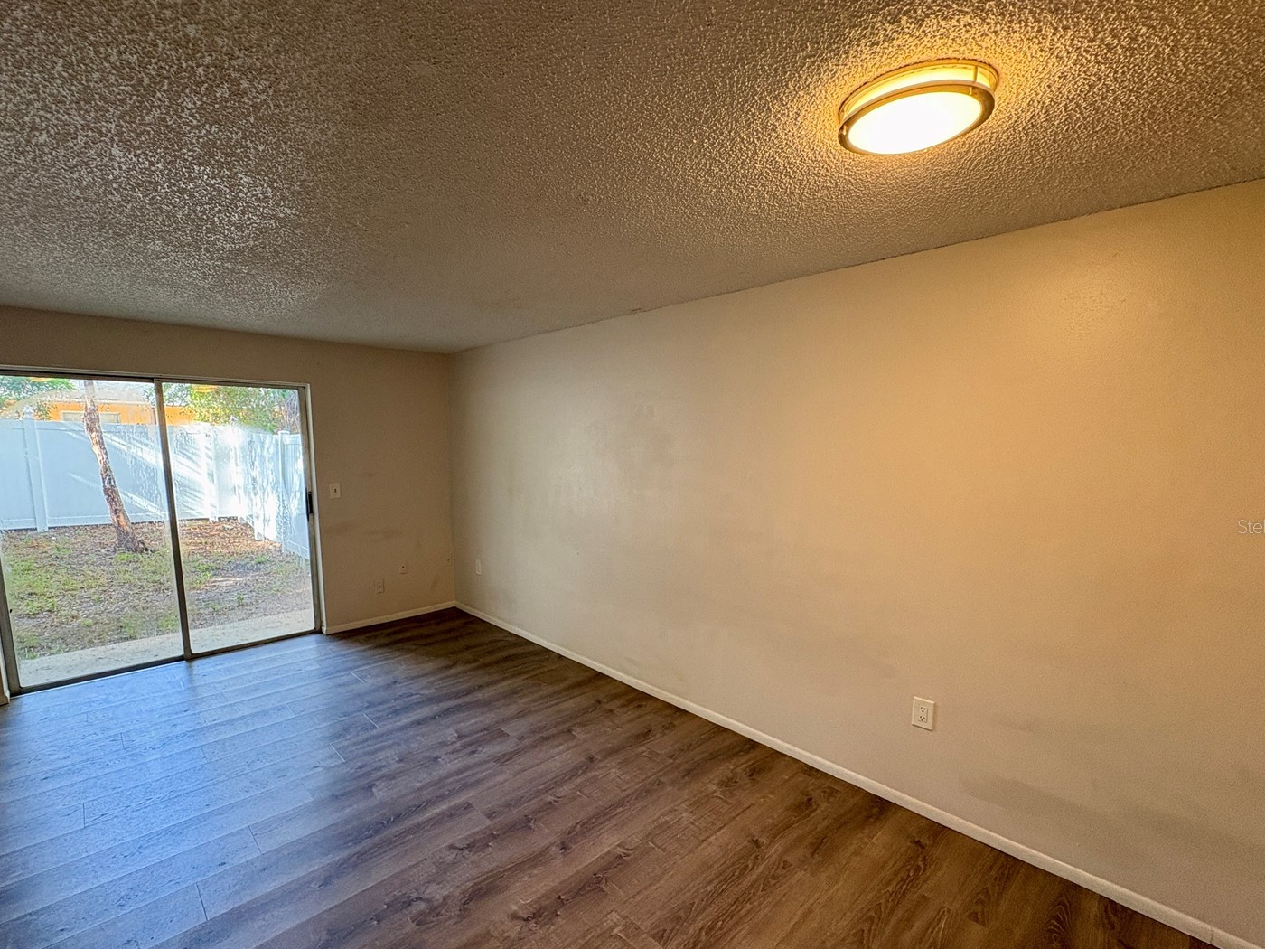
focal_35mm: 16
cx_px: 600
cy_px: 526
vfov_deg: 77.8
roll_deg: +0.1
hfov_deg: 94.4
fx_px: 585
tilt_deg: -7.9
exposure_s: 1/60
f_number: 2.2
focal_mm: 2.22
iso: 160
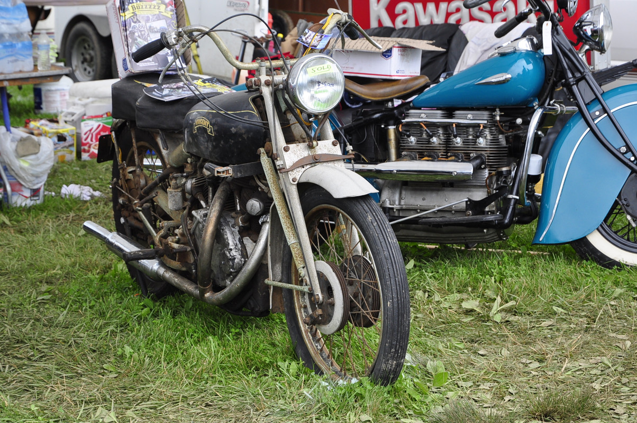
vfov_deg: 14.7
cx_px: 318
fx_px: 1644
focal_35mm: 93
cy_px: 212
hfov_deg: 21.9
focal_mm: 62
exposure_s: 1/160
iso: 400
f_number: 8
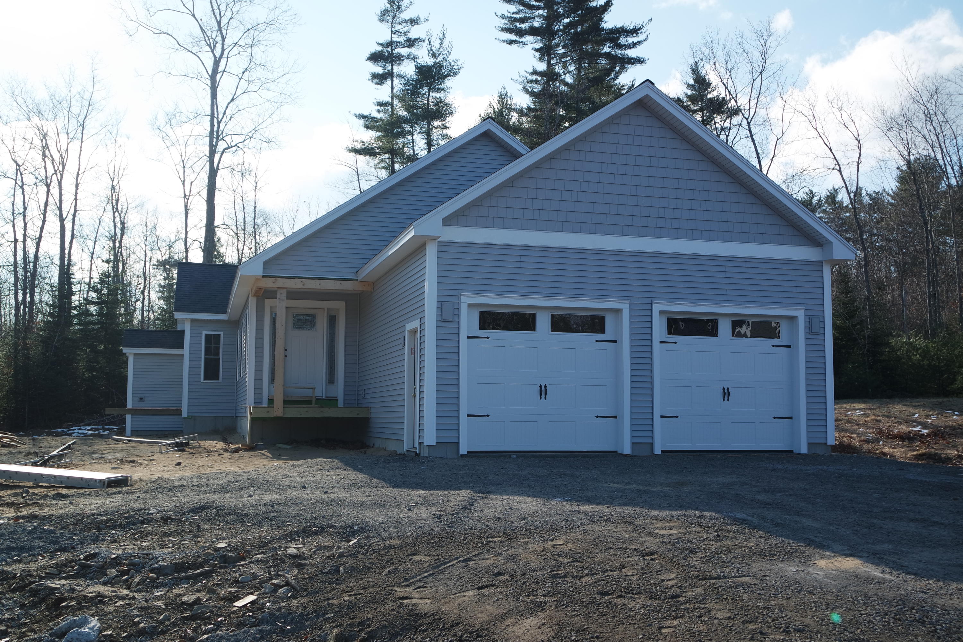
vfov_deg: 35.1
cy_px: 321
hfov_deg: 50.7
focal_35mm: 38
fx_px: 1016
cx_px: 482
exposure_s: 1/250
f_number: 7.1
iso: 100
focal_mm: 25
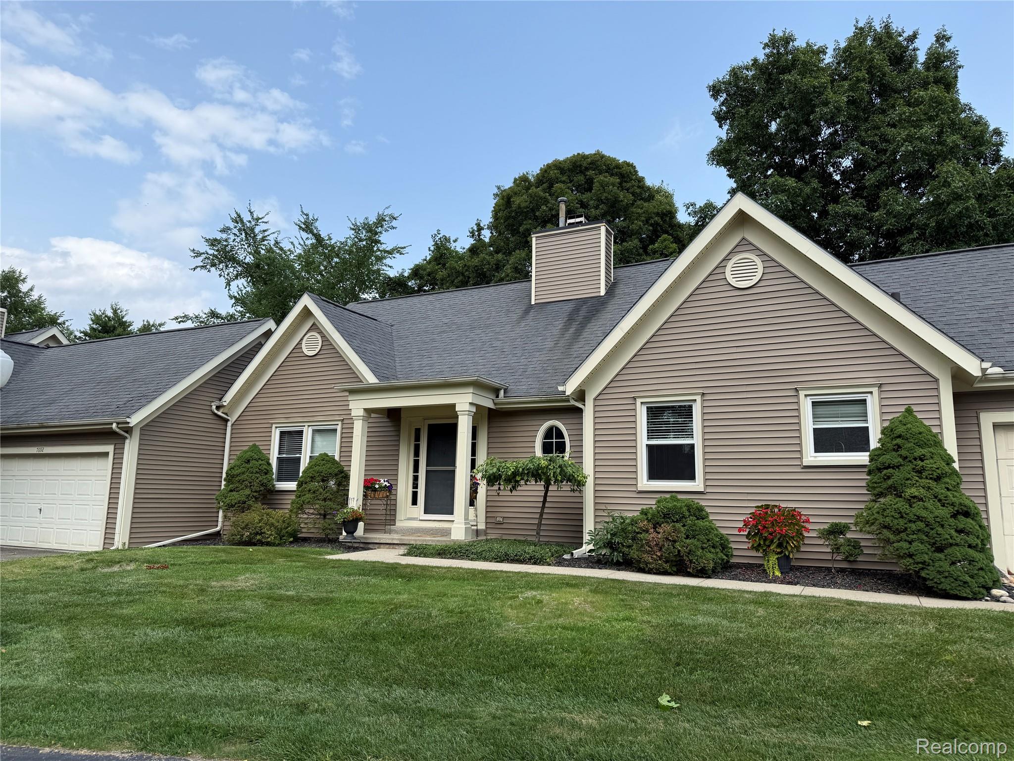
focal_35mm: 24
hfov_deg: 71.6
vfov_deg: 56.8
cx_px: 507
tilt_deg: +10.1
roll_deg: -1.5
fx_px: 703
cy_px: 380
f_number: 1.78
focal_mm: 6.76
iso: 80
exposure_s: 1/3279
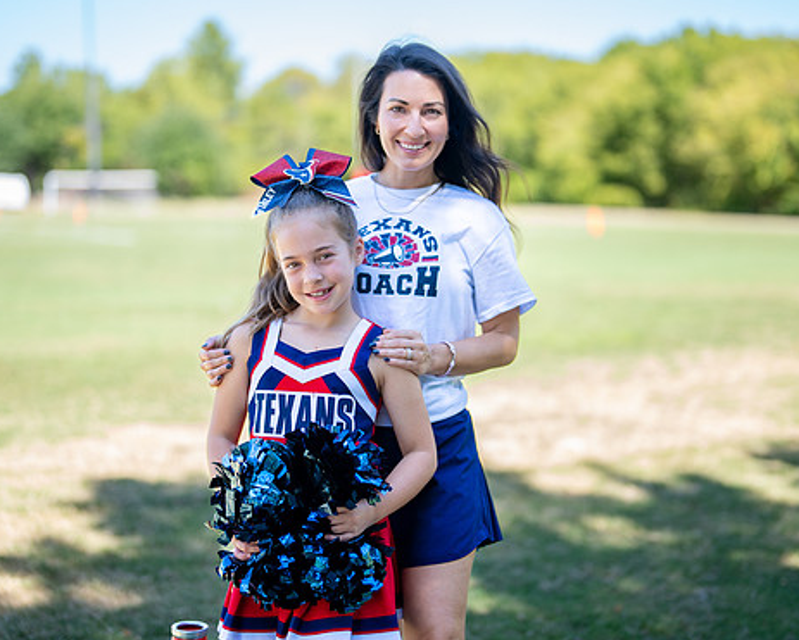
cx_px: 404
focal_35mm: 62
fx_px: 1467
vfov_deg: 24.6
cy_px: 310
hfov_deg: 30.5
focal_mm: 50
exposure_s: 1/1250
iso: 100
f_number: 1.2
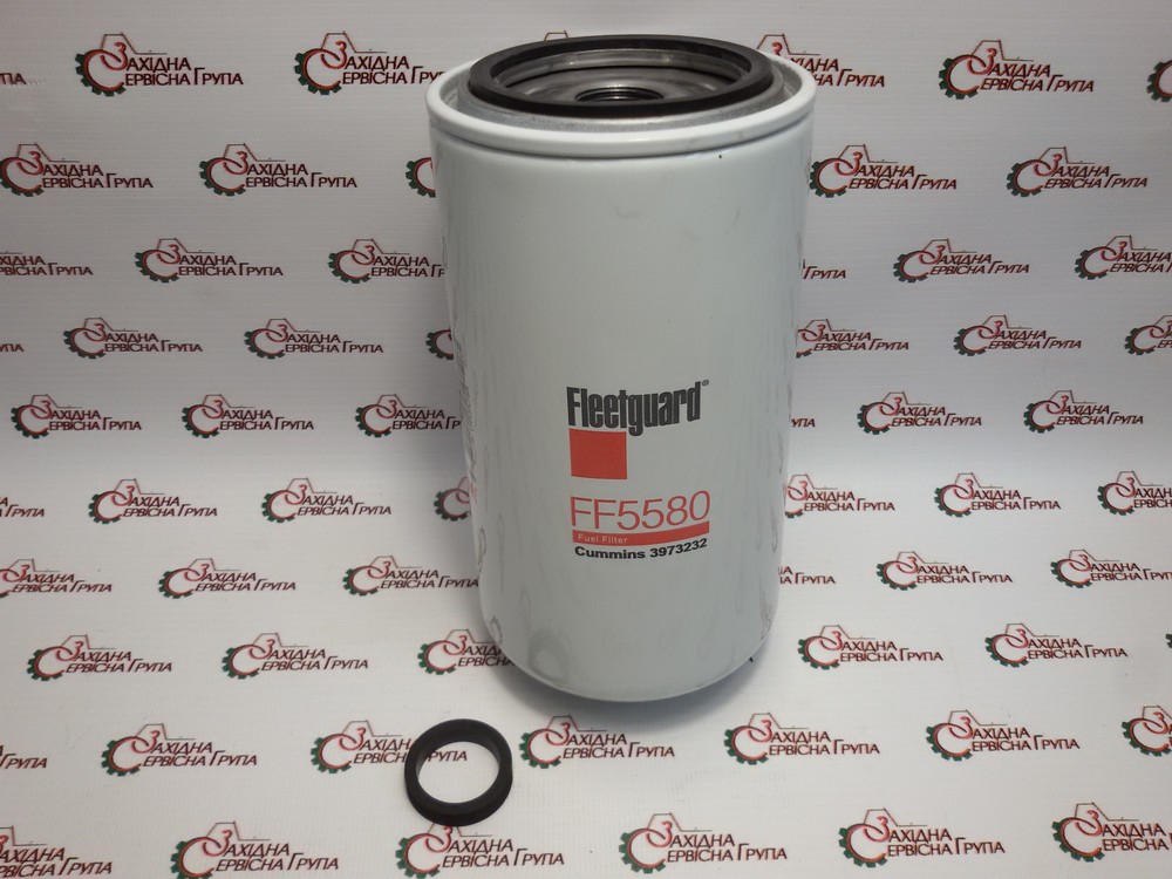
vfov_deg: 45.4
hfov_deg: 58.4
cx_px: 586
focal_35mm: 31
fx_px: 1050
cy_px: 440
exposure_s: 1/50
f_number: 2.4
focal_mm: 2.93
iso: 40
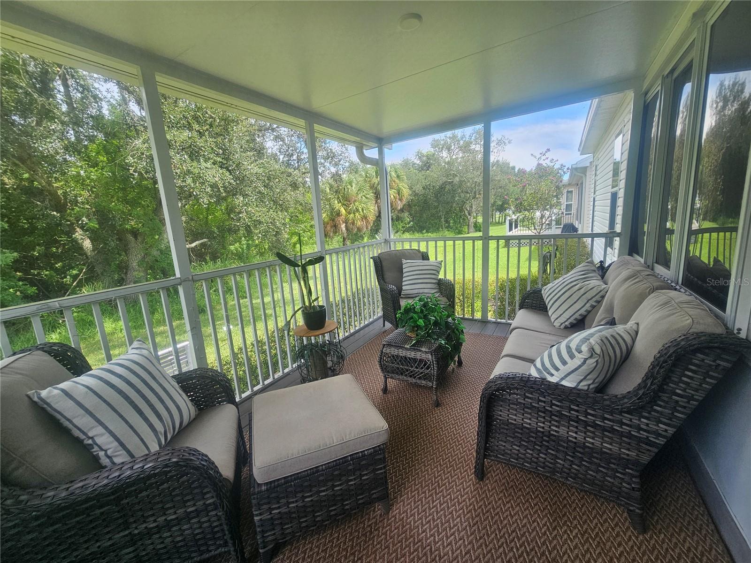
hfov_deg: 106.2
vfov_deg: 89.9
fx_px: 282
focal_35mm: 13
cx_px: 376
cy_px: 282
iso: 50
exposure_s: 1/232
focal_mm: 2.2
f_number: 2.2
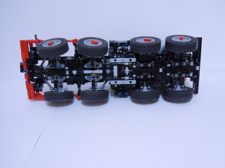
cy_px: 84
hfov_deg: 60.0
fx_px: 195
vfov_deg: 46.8
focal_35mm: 30
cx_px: 112
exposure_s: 1/8
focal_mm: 5.4
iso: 400
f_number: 3.5
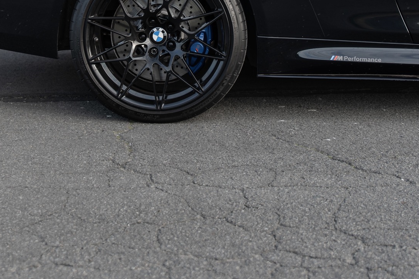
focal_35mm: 66
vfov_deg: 19.8
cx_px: 181
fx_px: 768
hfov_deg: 30.5
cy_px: -21
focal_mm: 30
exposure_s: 1/400
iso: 100
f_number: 2.8
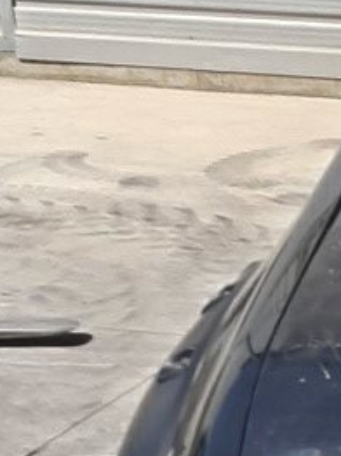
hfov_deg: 9.2
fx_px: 1881
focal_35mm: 143
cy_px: 590
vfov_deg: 13.3
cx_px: 851
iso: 40
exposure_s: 1/2326
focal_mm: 3.93
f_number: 1.7
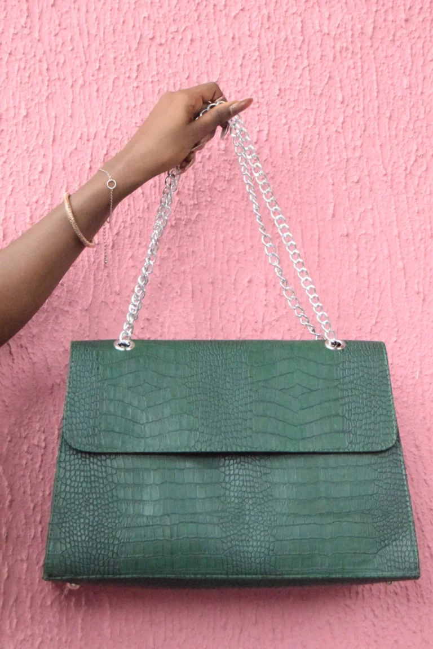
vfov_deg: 24.6
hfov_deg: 16.6
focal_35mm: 82
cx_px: 216
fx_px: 1488
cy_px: 324
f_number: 8
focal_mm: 55
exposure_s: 1/100
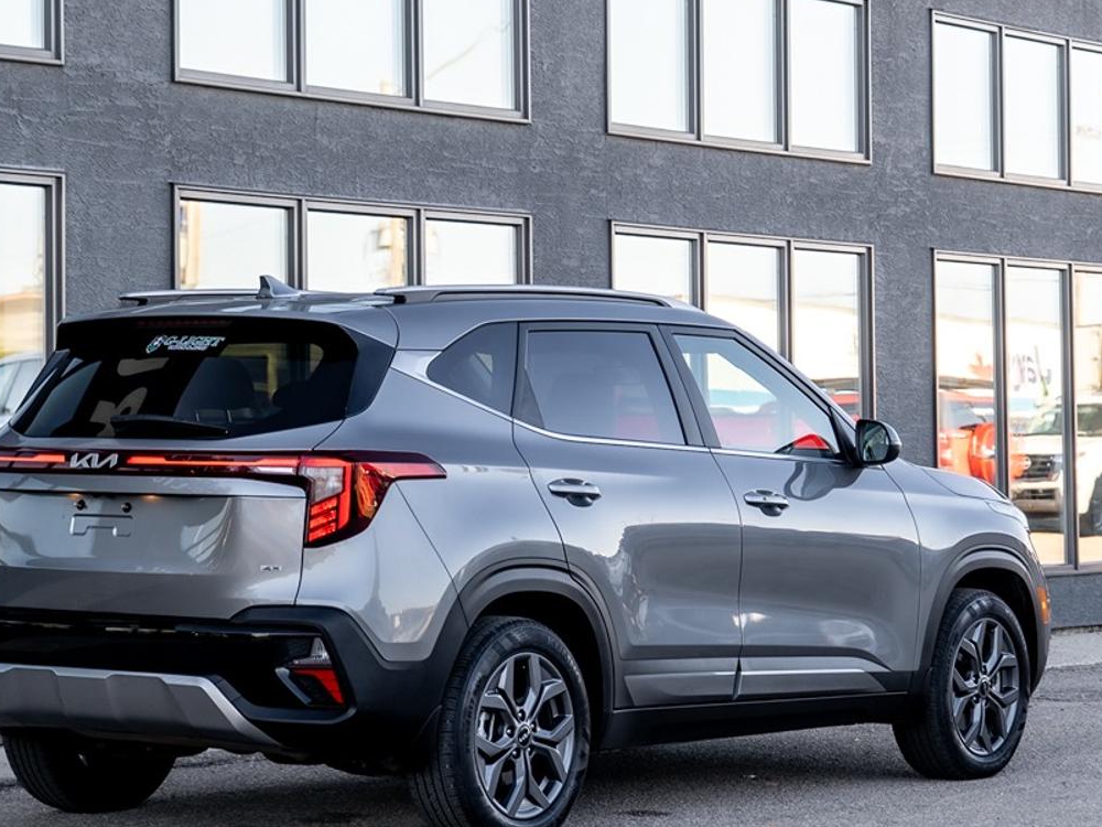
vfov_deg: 13.5
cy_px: 342
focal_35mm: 110
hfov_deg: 17.9
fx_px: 3502
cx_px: 567
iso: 100
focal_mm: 62
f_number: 4
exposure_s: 1/125
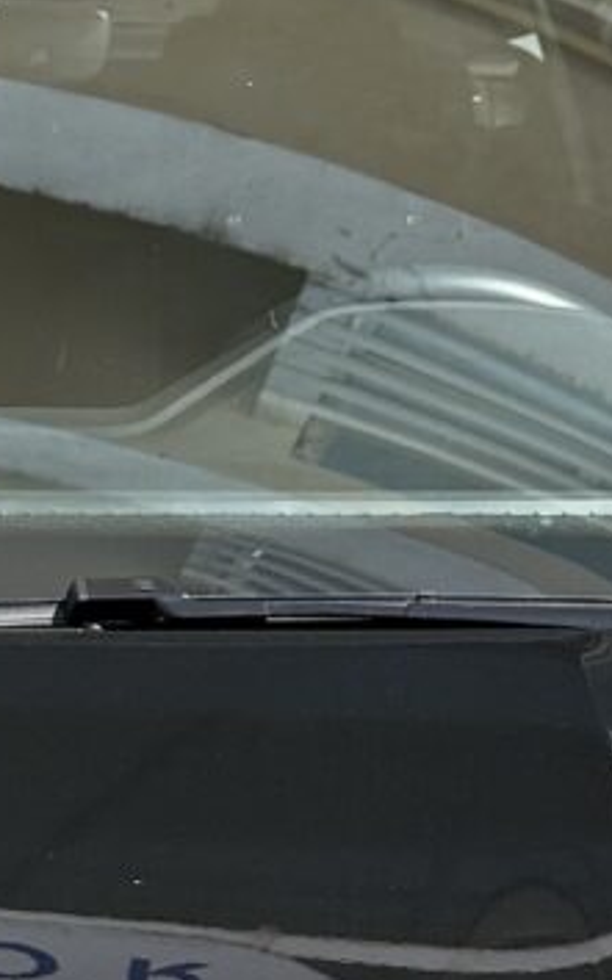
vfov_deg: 11.4
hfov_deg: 7.1
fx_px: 4914
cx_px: -169
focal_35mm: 184
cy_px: 199
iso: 100
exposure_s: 1/1812
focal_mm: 6.76
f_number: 1.78
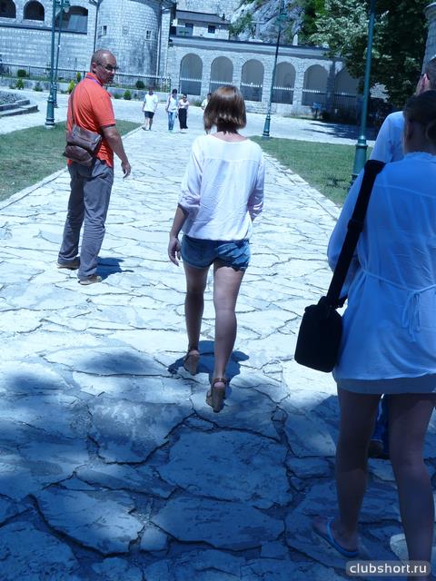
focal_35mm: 44
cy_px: 290
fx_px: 739
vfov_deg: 42.9
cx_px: 218
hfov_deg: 32.9
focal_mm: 6.7
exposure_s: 1/800
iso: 100
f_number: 3.9
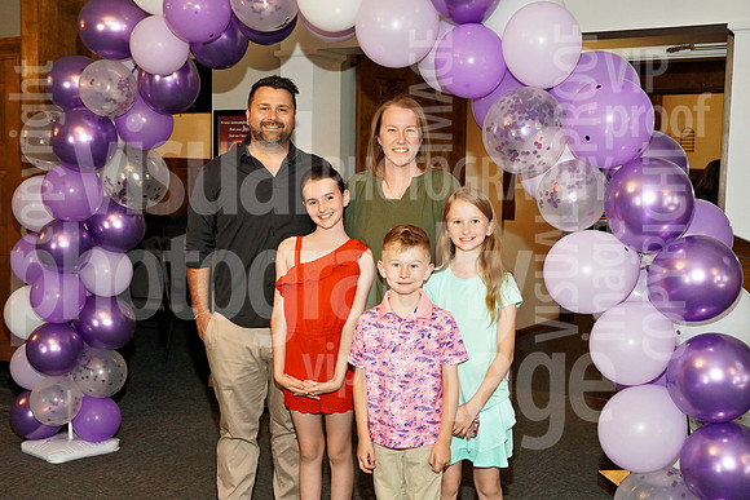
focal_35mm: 48
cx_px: 375
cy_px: 250
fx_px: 1000
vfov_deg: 28.1
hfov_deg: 41.1
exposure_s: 1/125
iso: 3200
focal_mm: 32
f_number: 6.3
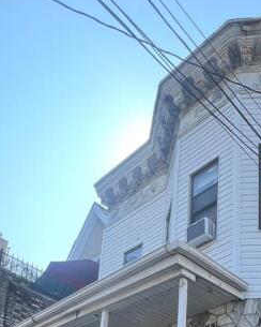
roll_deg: -1.9
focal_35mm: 40
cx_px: 213
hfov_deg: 36.0
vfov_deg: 34.1
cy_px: 416
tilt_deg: +12.6
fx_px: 386
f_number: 1.8
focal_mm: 1.57
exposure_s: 1/430
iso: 32
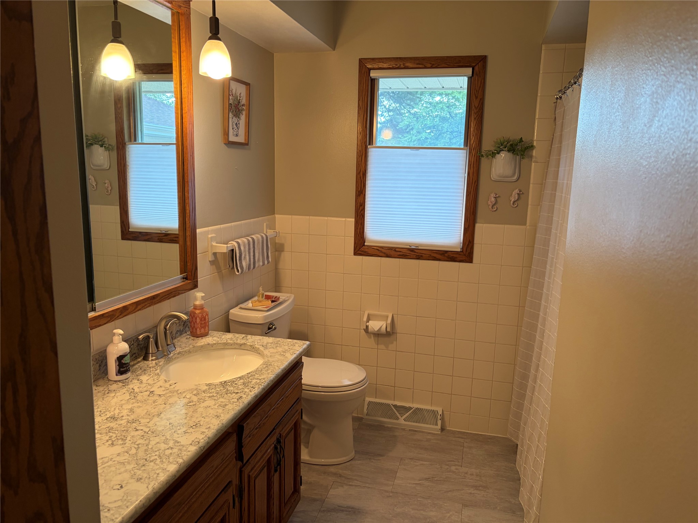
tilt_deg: -10.4
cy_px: 262
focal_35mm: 26
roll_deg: -0.1
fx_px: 524
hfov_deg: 67.3
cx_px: 349
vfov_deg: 53.1
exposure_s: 1/60
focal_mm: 5.96
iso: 100
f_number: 1.6
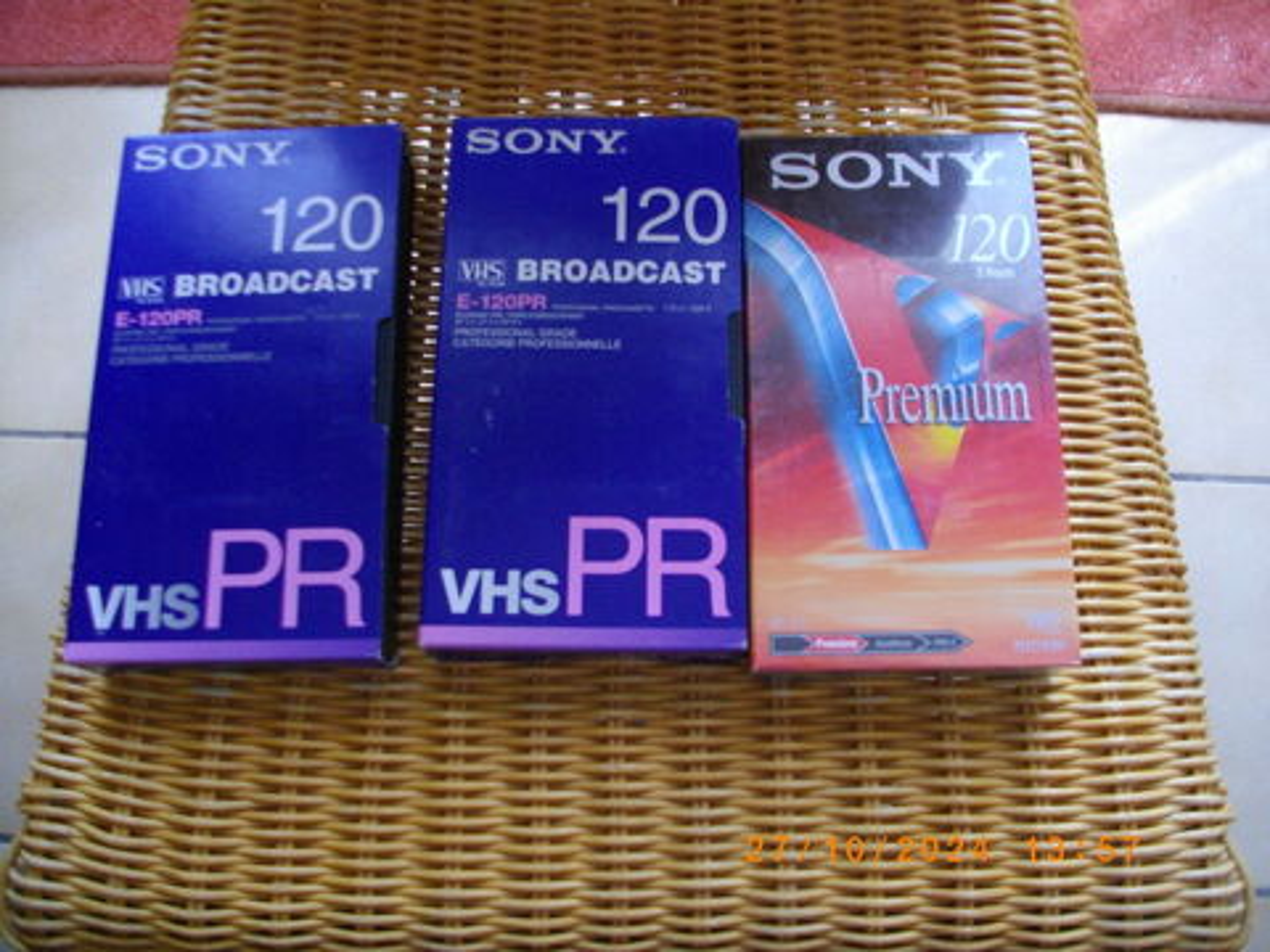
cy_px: 476
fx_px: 1174
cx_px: 635
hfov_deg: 56.8
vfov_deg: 44.2
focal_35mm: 32
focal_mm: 5.7
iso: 200
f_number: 2.9
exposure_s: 1/80
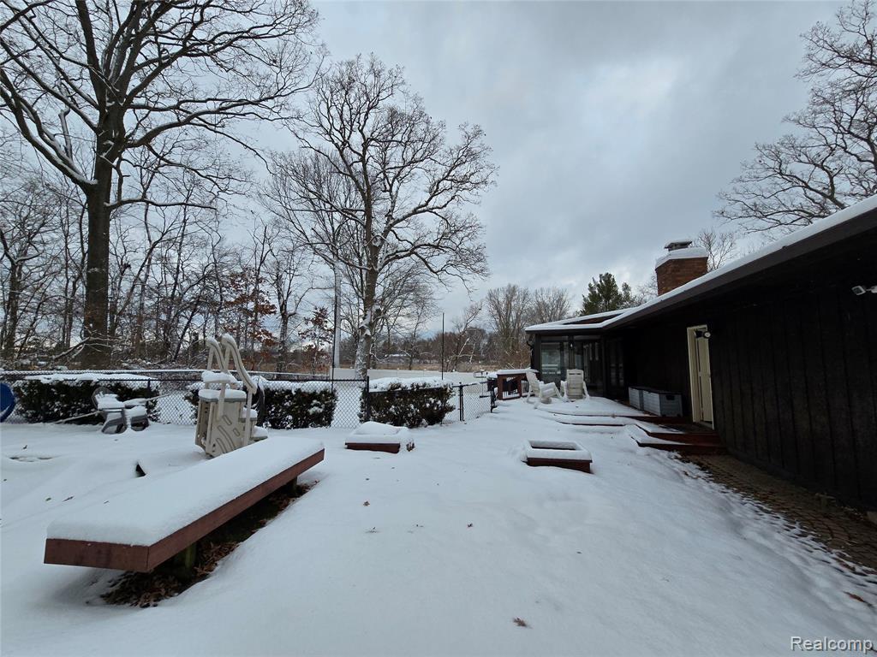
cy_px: 328
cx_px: 438
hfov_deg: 106.2
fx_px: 329
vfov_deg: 89.9
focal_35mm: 13
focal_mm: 2.2
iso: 80
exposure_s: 1/2000
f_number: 2.2
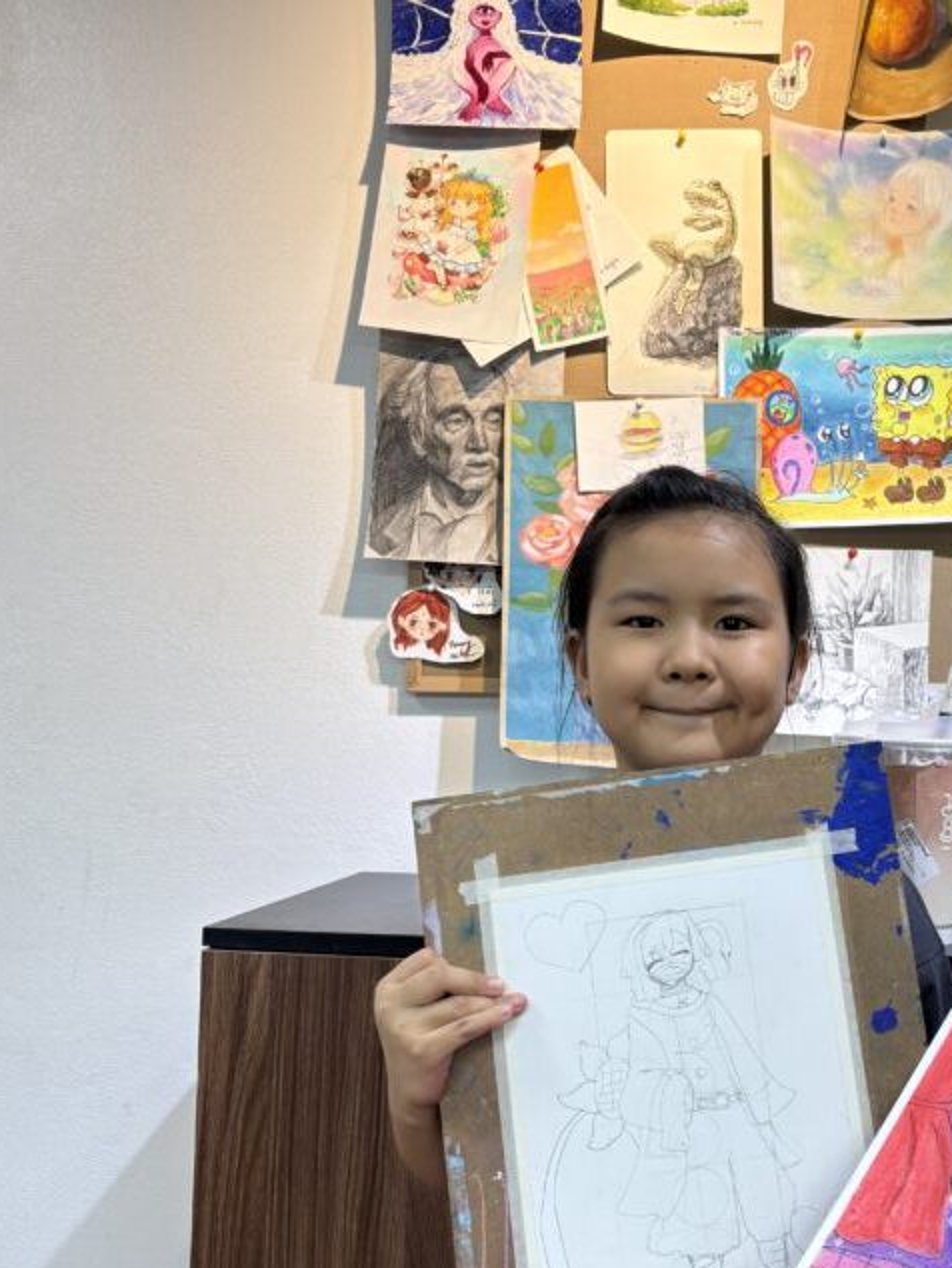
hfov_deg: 34.5
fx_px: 1502
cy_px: 680
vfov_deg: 45.7
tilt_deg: +1.6
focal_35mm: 41
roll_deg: -2.5
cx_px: 708
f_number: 1.6
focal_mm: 5.96
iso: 40
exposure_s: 1/100
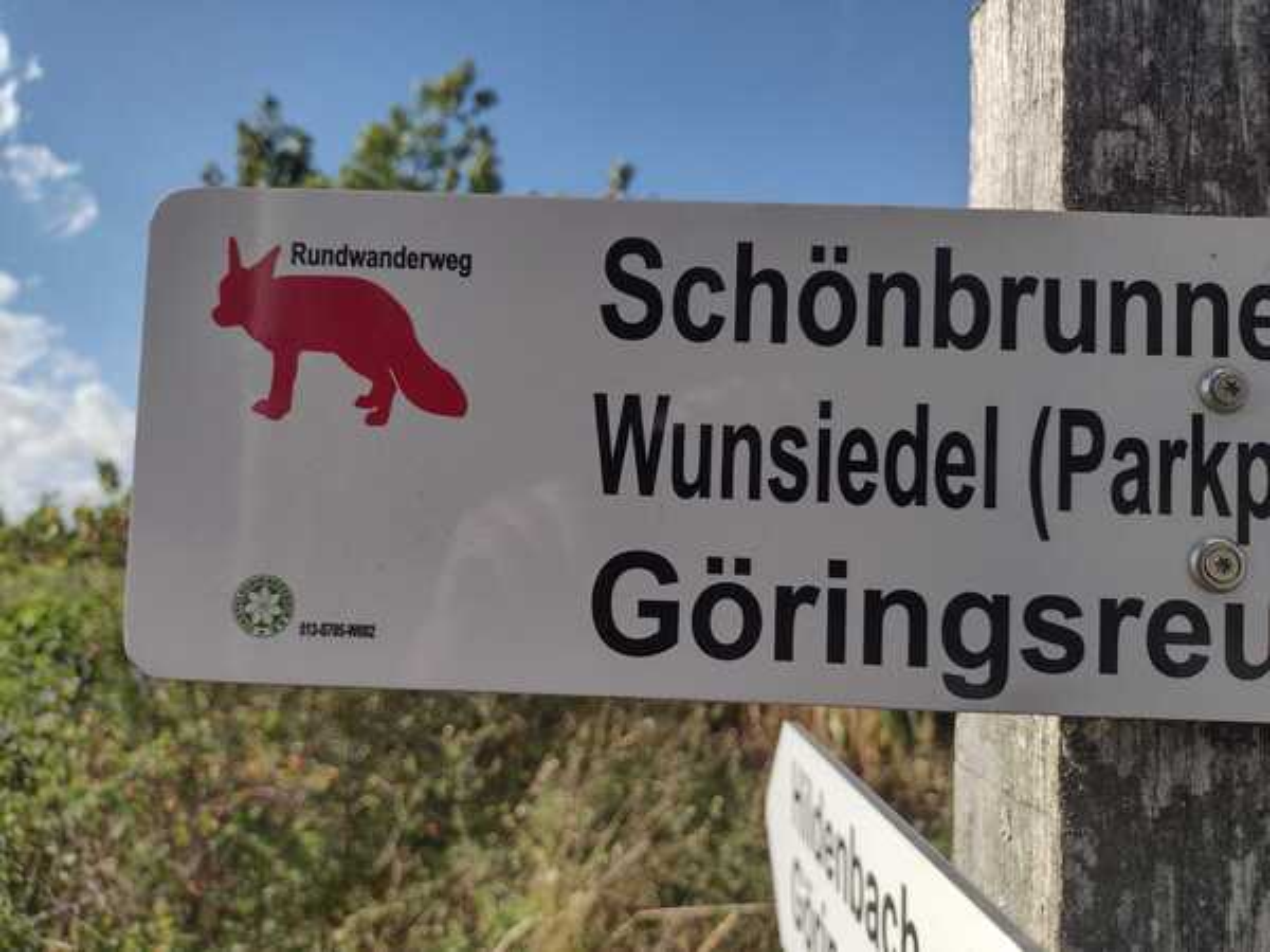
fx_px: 991
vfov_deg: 51.4
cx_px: 635
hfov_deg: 65.3
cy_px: 476
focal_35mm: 27
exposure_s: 1/2228
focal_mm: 4.71
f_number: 1.7
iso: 100
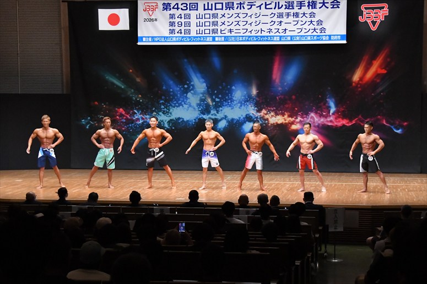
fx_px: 972
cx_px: 214
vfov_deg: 16.6
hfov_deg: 24.8
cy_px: 142
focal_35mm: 82
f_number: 5.6
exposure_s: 1/400
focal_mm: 55
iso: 8000
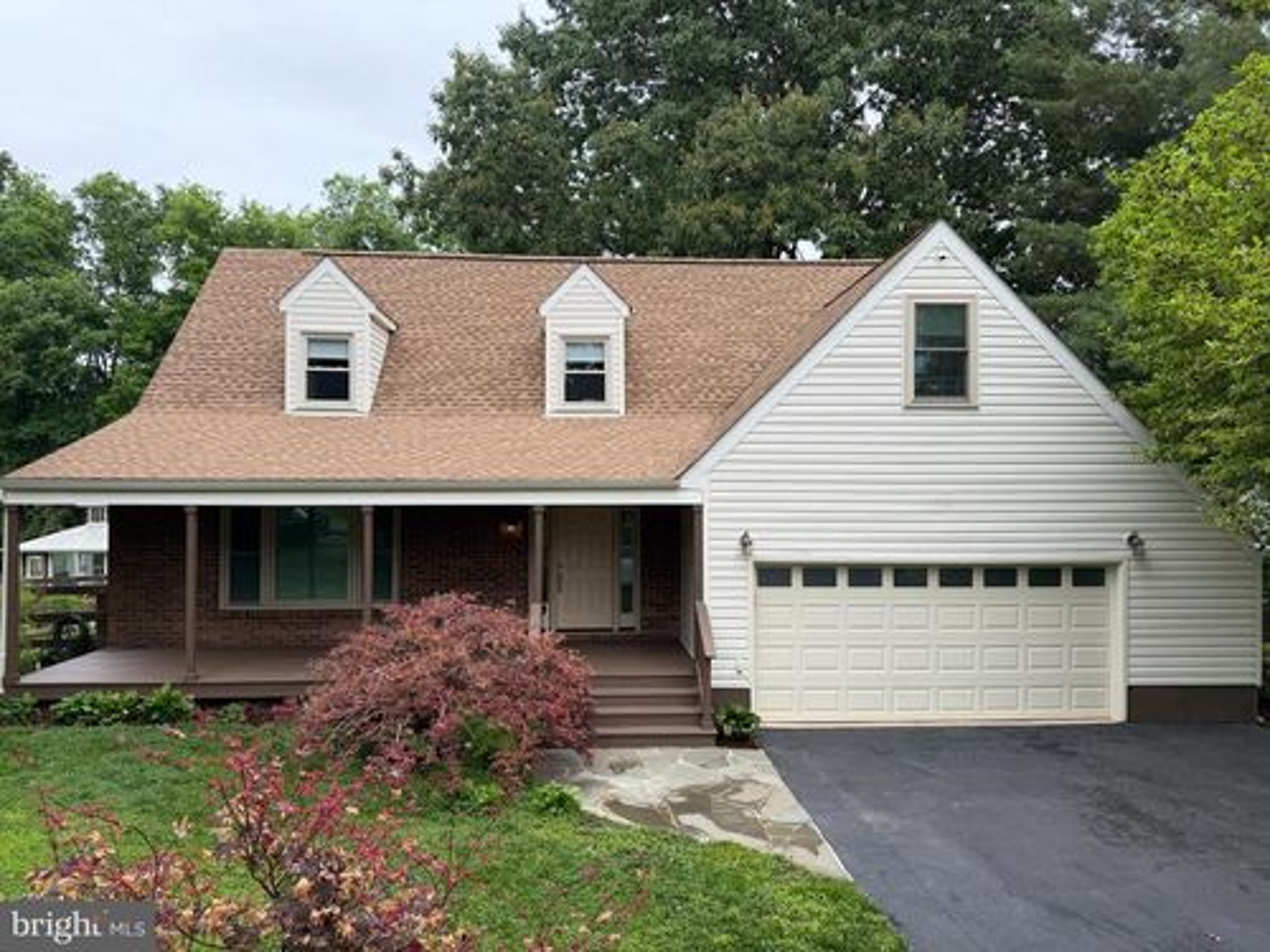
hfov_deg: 71.6
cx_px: 635
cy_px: 476
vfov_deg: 56.8
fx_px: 881
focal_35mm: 24
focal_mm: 6.76
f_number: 1.78
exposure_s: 1/1211
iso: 100
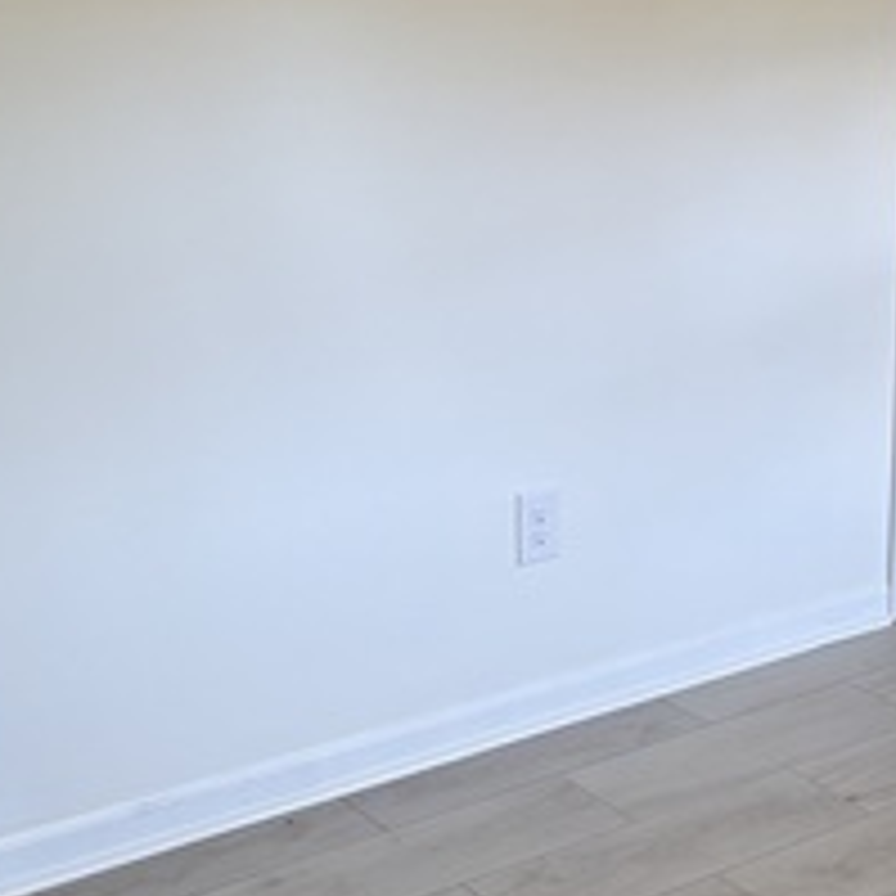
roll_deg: -2.7
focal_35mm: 77
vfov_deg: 22.3
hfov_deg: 21.6
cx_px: 914
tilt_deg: -22.0
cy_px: 624
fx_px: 2255
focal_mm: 5.96
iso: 64
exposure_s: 1/60
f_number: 1.6
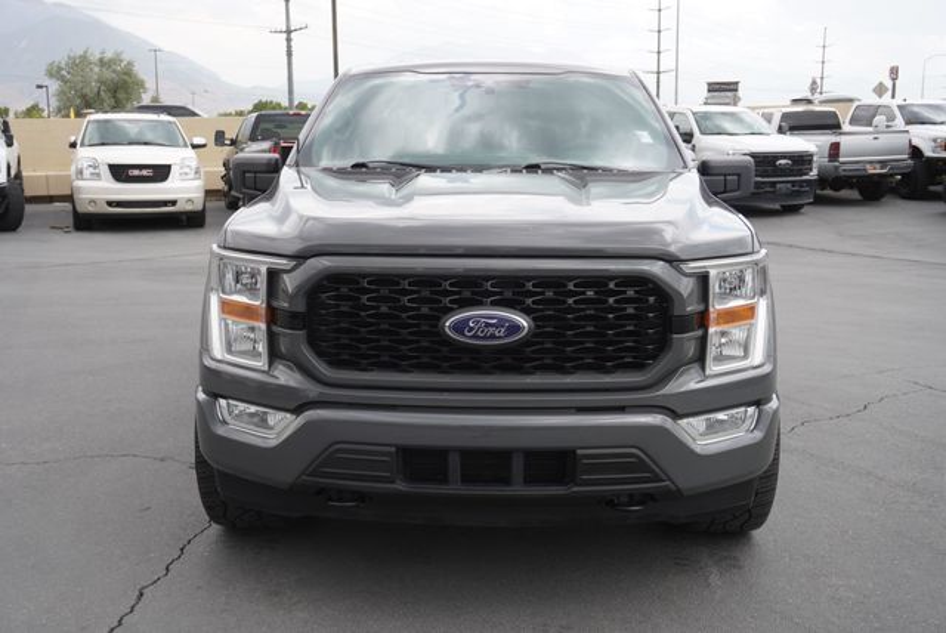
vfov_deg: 35.6
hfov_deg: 51.2
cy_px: 316
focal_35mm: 38
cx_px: 473
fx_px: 986
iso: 100
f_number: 6.3
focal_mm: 25
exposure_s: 1/125
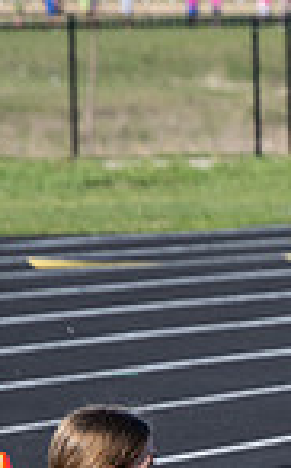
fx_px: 5404
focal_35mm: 425
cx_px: 860
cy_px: 526
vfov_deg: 4.9
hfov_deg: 3.0
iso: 200
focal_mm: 70
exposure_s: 1/1000
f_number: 3.2
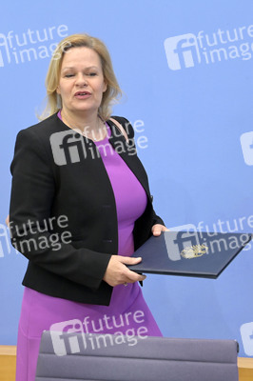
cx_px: 126
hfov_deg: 26.9
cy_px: 190
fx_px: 528
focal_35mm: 50
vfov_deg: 39.6
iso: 4000
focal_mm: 50
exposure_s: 1/400
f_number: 5.6
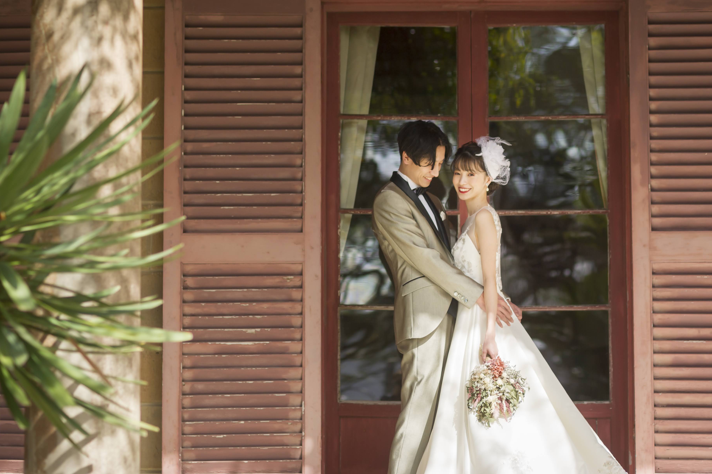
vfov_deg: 13.8
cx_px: 337
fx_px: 1957
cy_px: 213
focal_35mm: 99
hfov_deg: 20.6
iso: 200
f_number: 2.5
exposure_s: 1/2500
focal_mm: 85
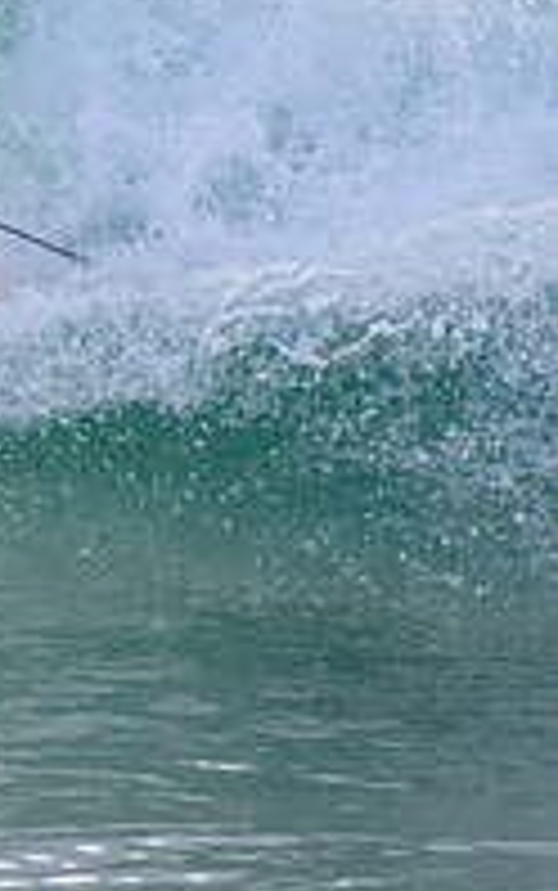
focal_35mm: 1643
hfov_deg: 0.8
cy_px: 102
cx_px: -782
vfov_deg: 1.3
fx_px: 39919
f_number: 5.6
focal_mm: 400
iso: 360
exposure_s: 1/2000
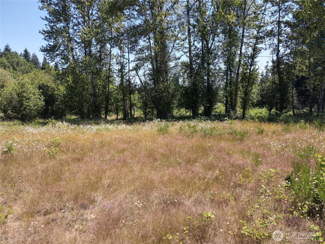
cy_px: 122
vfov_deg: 56.8
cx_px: 162
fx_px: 225
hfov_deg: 71.6
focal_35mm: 24
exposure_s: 1/320
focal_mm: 4.5
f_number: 2.8
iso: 100
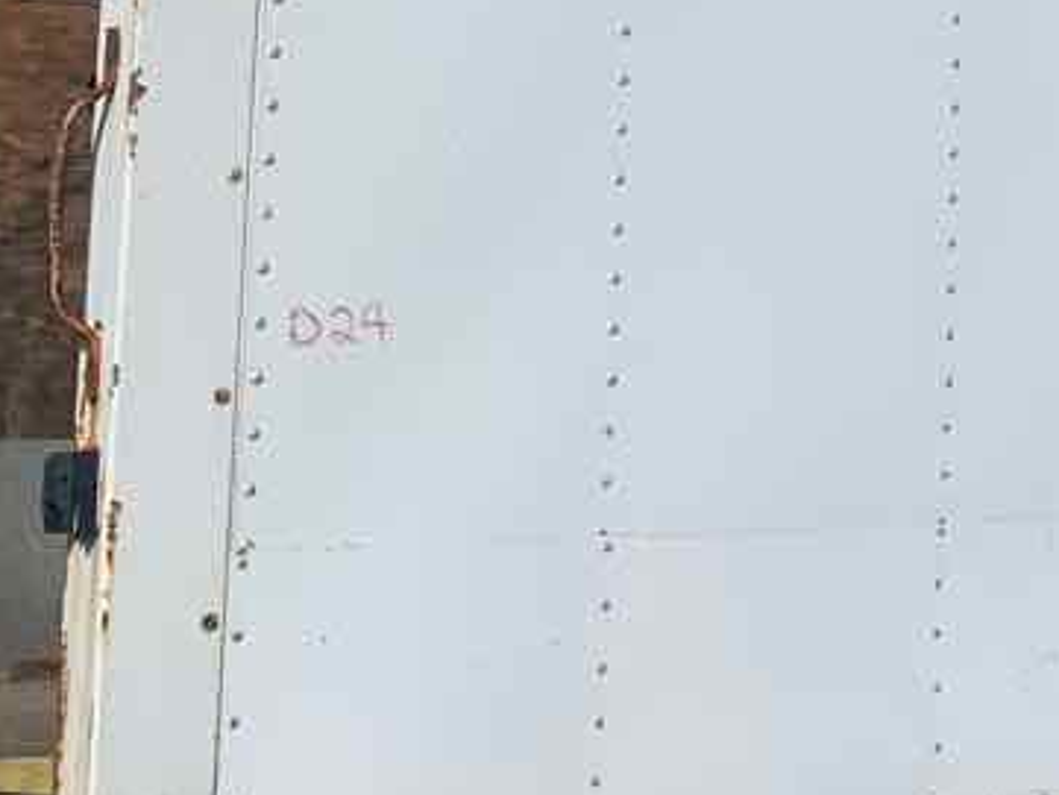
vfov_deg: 16.5
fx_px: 2693
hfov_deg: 20.8
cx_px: 1250
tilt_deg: +7.8
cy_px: 41
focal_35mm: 88
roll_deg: -0.9
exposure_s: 1/7407
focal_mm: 4.25
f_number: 1.8
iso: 25
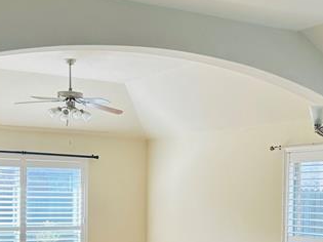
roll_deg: -1.4
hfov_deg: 24.7
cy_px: 208
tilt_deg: -0.9
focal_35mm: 78
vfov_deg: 18.6
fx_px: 728
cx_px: 248
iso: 80
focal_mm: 6.86
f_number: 1.78
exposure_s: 1/201
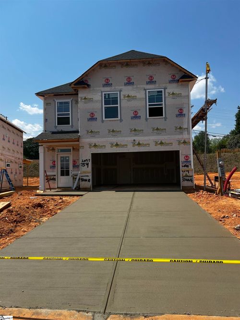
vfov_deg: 67.3
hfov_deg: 53.0
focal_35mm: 26
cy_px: 160
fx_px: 240
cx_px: 120
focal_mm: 5.7
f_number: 1.5
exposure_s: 1/5882
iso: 50
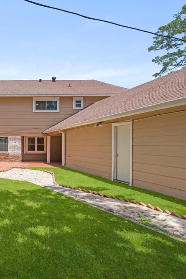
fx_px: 178
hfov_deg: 41.8
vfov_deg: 76.1
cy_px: 138
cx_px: -25
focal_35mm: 23
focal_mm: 15
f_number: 9
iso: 250
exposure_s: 1/400
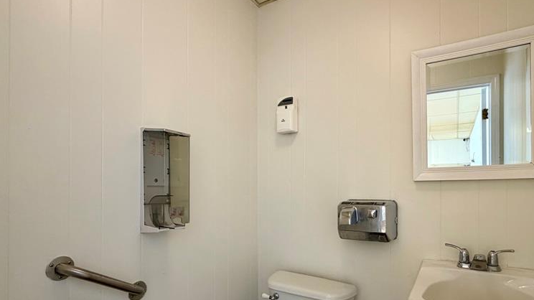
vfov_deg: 53.0
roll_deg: +0.5
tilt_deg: +0.3
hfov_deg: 83.6
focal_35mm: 21
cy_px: 187
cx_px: 296
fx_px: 297
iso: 200
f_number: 2.2
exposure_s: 1/60
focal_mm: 2.22
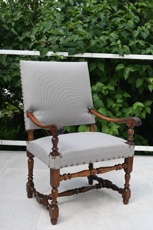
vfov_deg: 41.7
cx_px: 76
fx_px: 301
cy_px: 115
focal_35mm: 47
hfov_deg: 28.5
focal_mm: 31.5
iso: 160
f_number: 5.6
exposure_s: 1/250
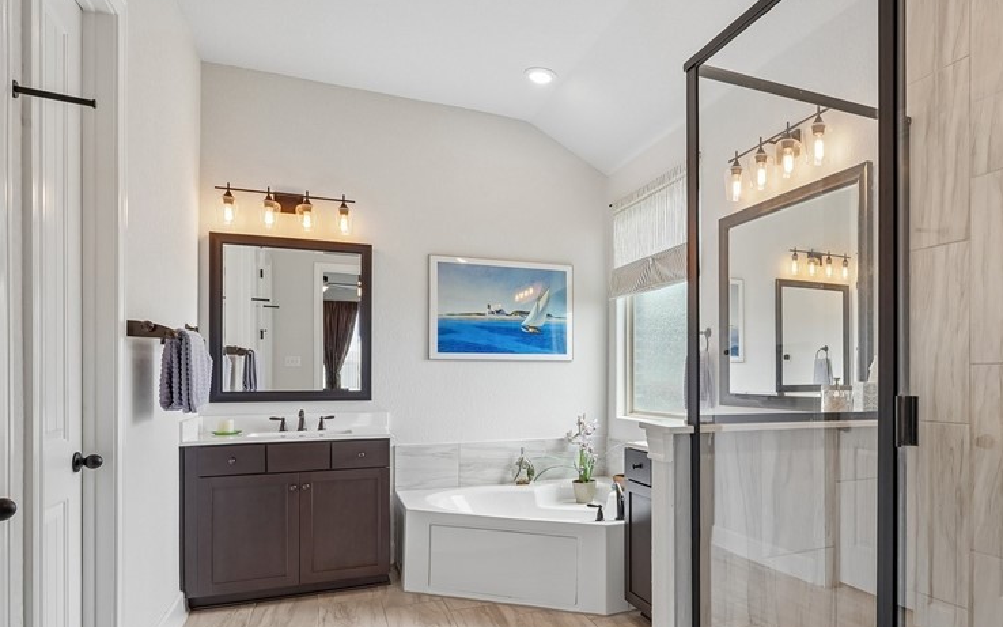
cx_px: 670
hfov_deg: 70.9
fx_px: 676
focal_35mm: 25
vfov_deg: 49.4
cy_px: 376
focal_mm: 16.5
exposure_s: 1/30
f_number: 8
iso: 200
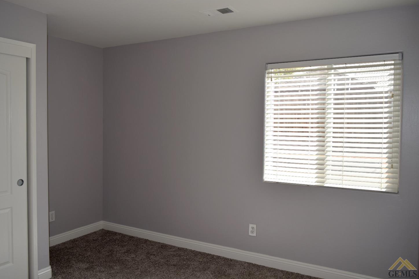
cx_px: 203
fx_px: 361
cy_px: 138
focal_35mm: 31
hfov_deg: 60.3
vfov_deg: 42.3
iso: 100
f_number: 5.6
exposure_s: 1/125
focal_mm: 20
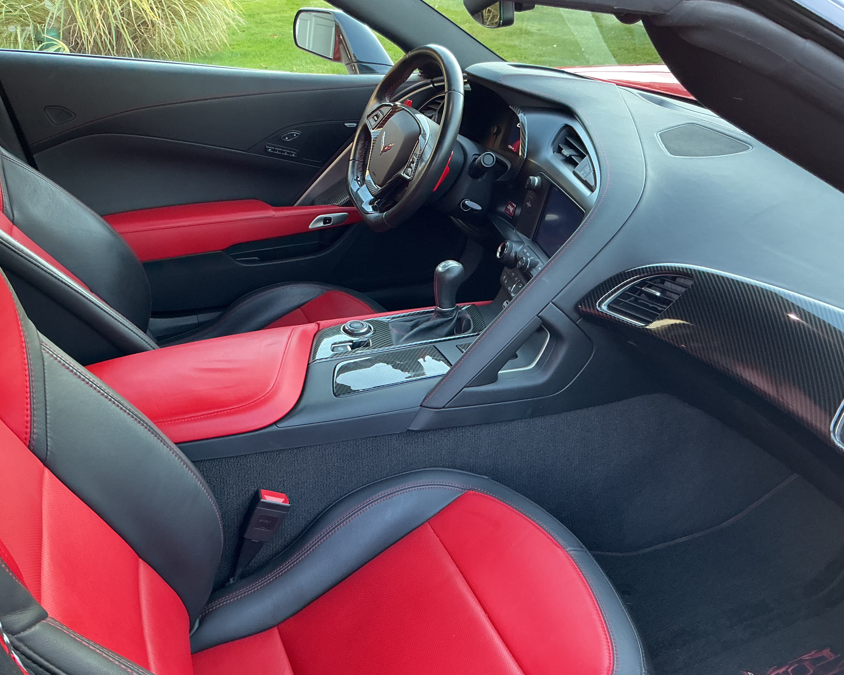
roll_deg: +1.8
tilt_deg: -30.4
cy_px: 346
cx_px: 402
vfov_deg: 47.1
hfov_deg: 57.2
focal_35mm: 31
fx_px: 774
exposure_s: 1/60
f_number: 1.8
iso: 100
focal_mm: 3
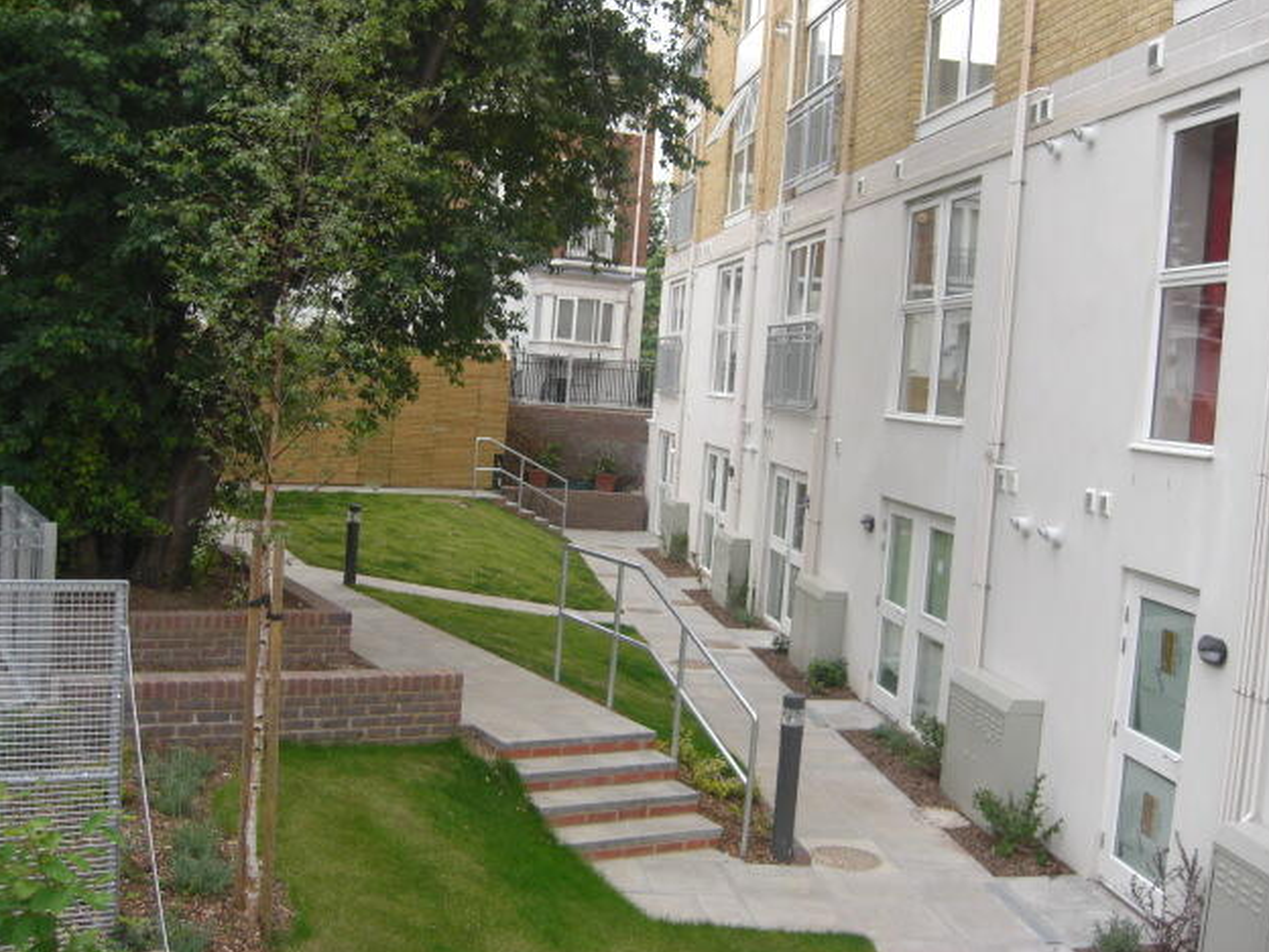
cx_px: 647
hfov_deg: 47.9
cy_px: 470
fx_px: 1430
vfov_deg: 36.8
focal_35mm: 39
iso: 100
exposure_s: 1/80
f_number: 2.8
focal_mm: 7.9
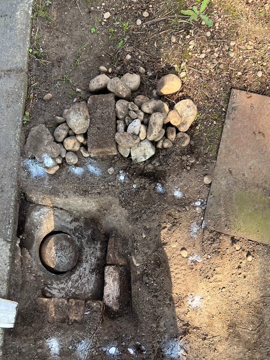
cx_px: 104
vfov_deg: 48.4
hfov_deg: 37.5
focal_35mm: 38
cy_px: 229
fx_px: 395
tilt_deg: -74.5
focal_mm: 5.7
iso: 64
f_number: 1.5
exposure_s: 1/153
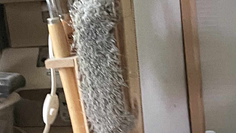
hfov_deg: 15.9
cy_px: 79
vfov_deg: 9.9
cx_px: 373
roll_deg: +3.3
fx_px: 764
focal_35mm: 122
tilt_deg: -11.7
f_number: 1.6
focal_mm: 4.2
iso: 640
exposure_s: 1/30
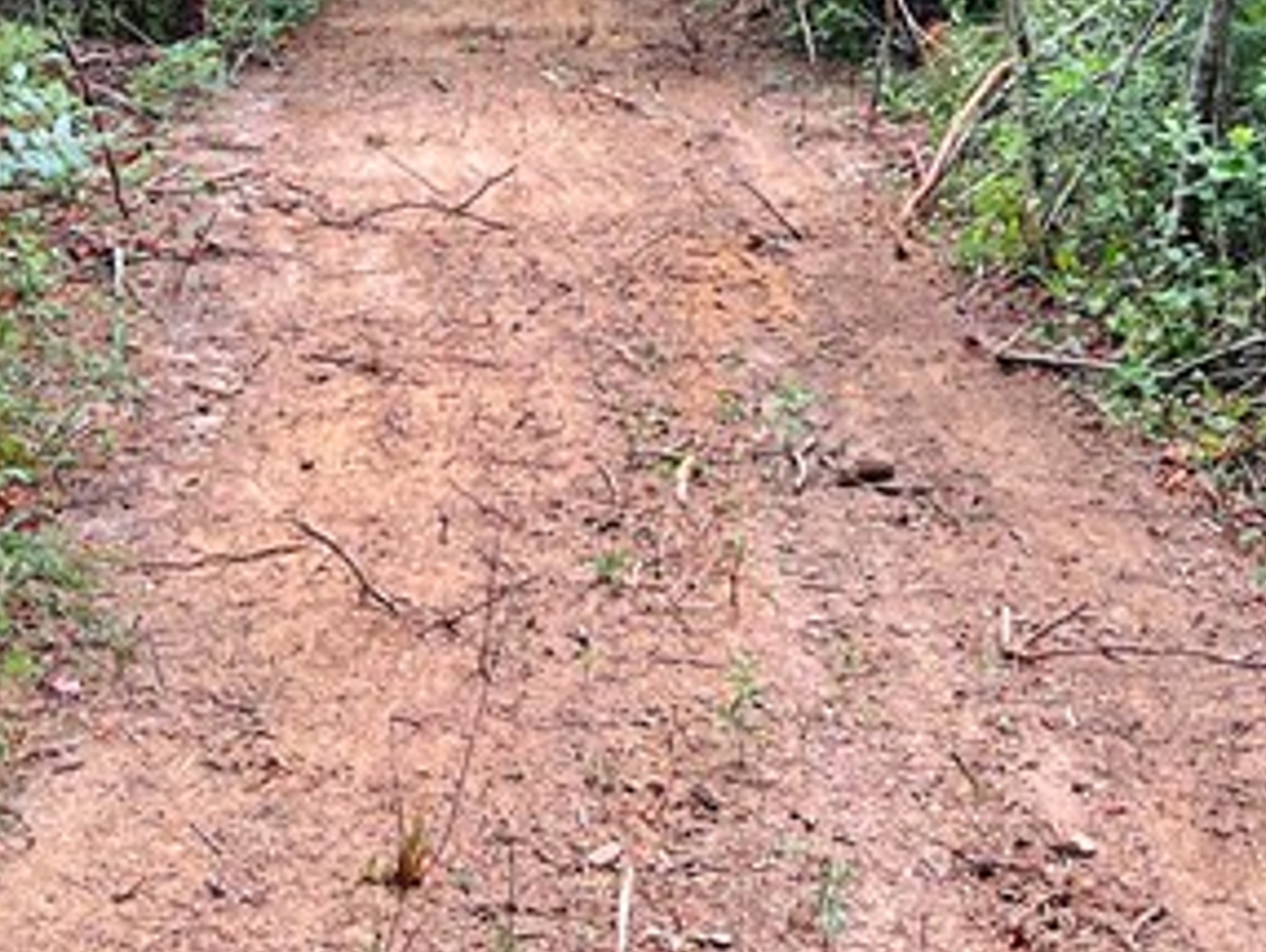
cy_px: -106
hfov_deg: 20.9
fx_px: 3404
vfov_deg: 15.5
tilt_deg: -9.2
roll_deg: +0.0
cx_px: 363
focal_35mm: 93
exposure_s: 1/588
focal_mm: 5.7
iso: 50
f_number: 1.5
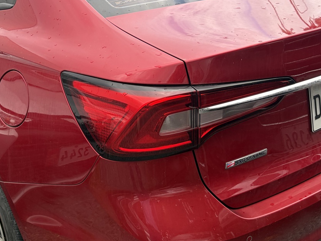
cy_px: 99
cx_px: 129
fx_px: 464
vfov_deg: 29.1
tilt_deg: -20.2
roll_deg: +2.9
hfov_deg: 38.0
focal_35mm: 50
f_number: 1.6
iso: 50
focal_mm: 5.96
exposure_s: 1/447
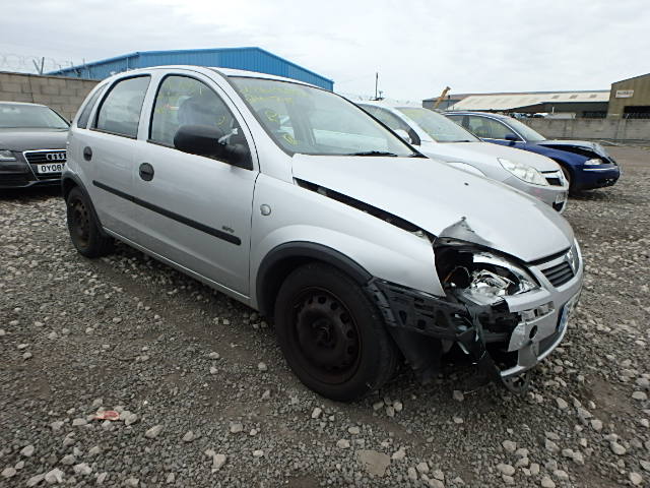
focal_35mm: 21
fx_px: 394
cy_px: 244
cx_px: 325
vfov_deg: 63.4
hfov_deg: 79.0
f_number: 3.5
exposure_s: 1/640
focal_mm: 3.7
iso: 125
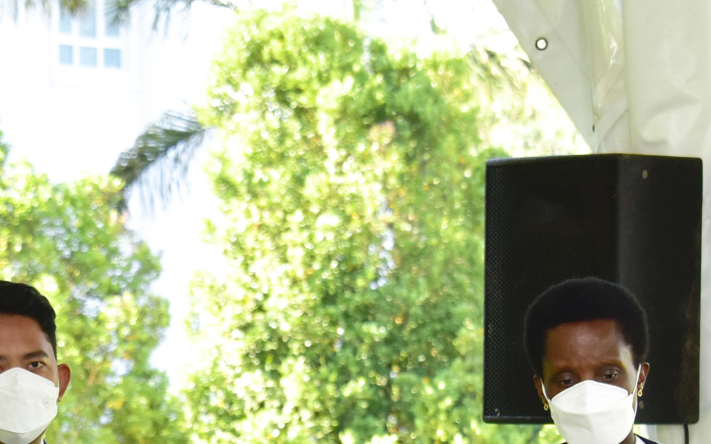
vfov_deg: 5.0
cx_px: 194
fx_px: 5038
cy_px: 673
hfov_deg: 8.1
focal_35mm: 260
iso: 640
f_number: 7.1
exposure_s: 1/160
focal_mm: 82
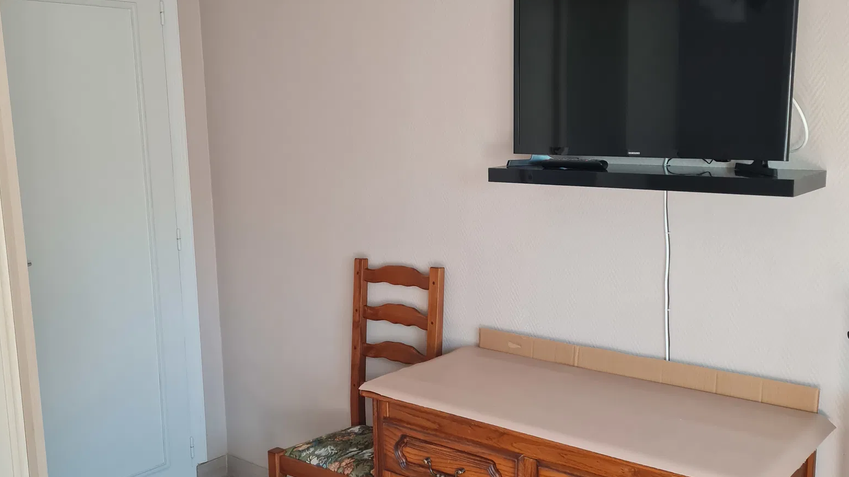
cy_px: 246
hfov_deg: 51.6
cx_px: 432
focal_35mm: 39
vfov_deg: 30.4
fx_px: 878
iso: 250
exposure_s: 1/120
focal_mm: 5.4
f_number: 1.8
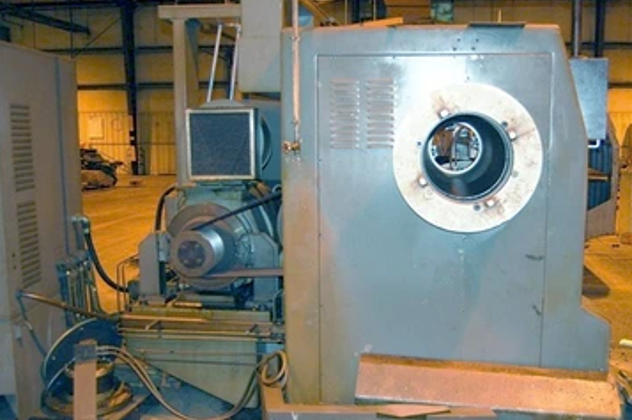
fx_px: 649
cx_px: 351
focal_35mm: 37
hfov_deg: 51.8
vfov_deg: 35.8
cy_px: 214
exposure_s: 1/60
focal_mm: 22
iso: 400
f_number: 3.8
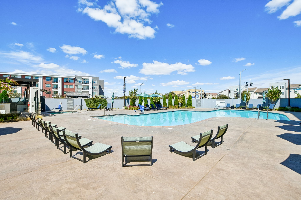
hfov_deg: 100.4
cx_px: 150
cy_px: 100
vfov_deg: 77.3
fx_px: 125
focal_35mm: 15
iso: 100
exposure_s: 1/400
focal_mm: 10
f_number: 8
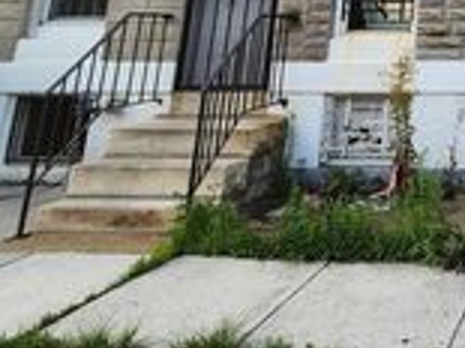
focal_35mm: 42
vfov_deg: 27.8
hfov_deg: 33.3
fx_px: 564
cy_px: -116
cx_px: 600
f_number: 2.2
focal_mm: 2.2
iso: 50
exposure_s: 1/374
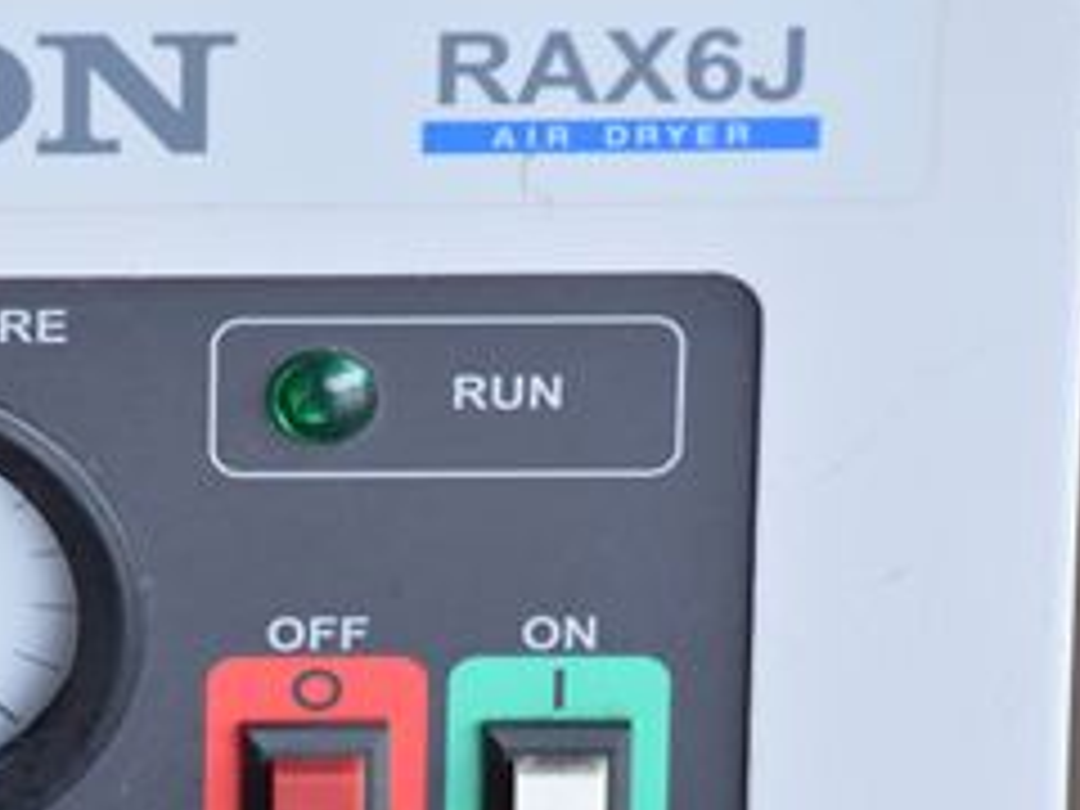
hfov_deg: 4.7
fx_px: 13135
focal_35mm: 421
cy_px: 522
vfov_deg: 3.5
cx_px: 202
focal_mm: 140
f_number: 6.3
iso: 1250
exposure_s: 1/800
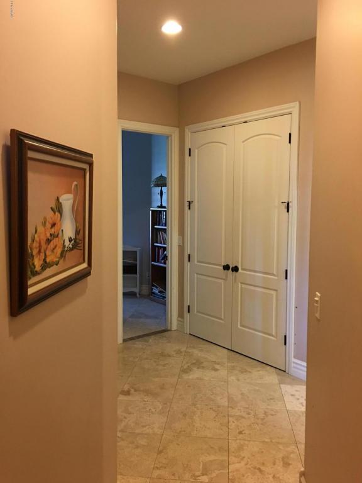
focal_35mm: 29
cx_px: 181
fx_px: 404
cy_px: 242
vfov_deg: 61.7
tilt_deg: -5.8
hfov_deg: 48.2
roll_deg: +0.3
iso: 80
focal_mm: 4.15
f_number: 2.2
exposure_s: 1/8
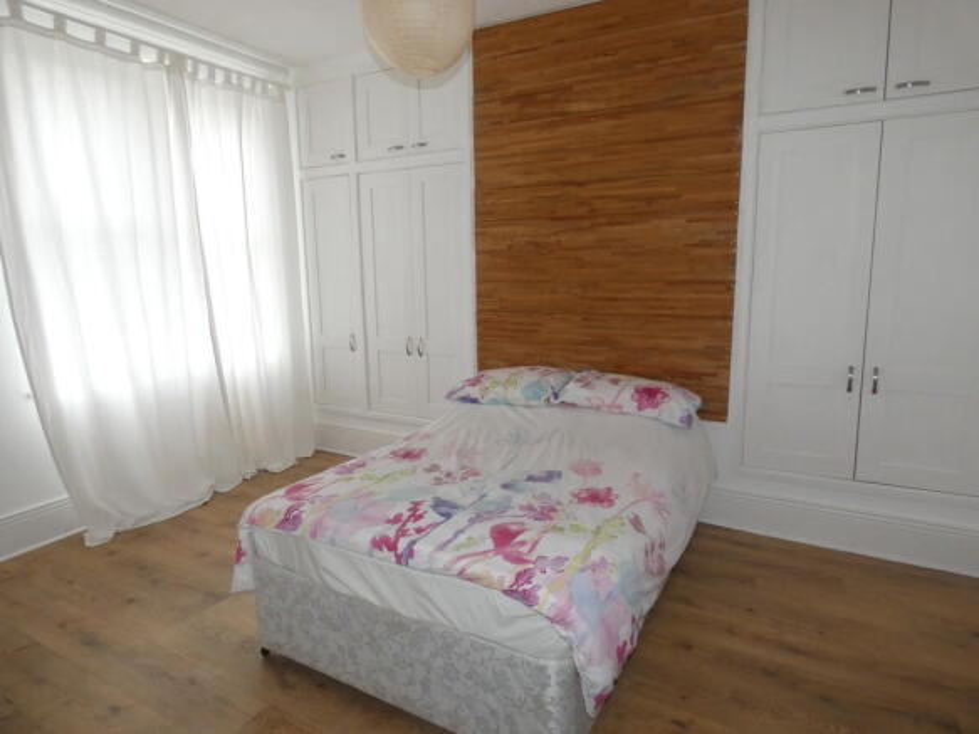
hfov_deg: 81.8
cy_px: 367
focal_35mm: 20
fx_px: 566
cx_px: 490
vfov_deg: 66.0
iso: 400
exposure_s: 1/60
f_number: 2.8
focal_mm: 3.6
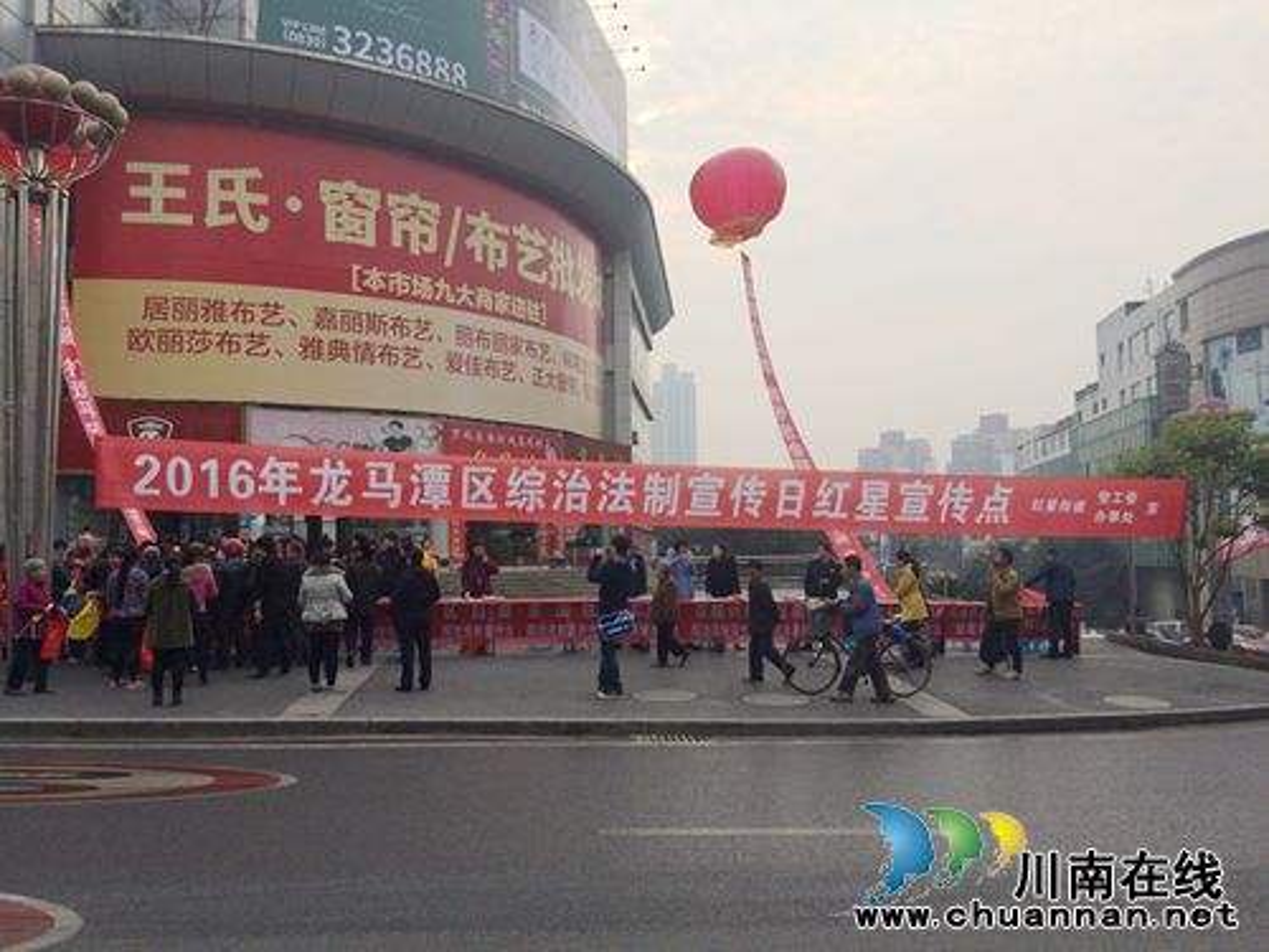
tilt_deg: +2.7
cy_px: 476
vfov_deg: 48.2
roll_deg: +0.6
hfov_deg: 61.7
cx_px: 634
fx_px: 1063
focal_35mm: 29
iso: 32
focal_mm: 4.15
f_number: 2.2
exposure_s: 1/1466
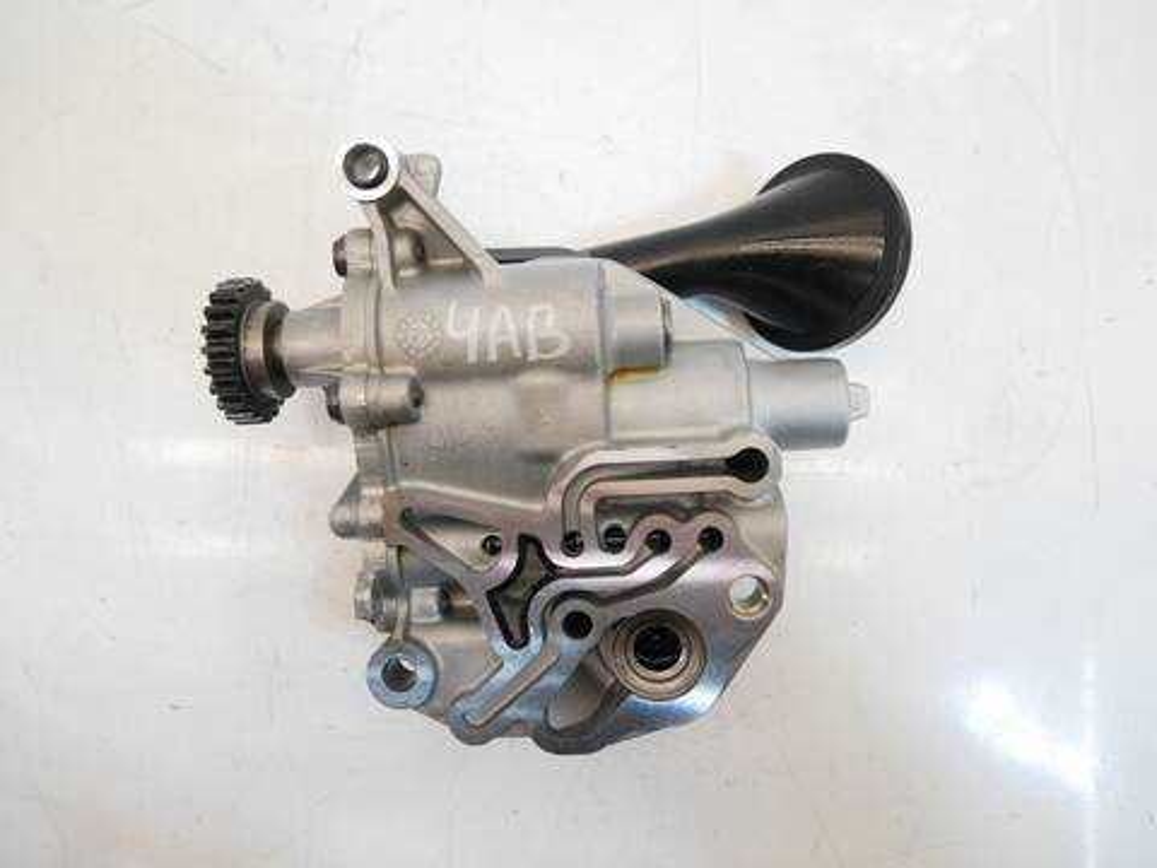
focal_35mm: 24
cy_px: 434
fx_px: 802
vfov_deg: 56.8
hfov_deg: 71.6
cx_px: 578
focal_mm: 12
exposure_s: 1/60
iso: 250
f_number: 3.5
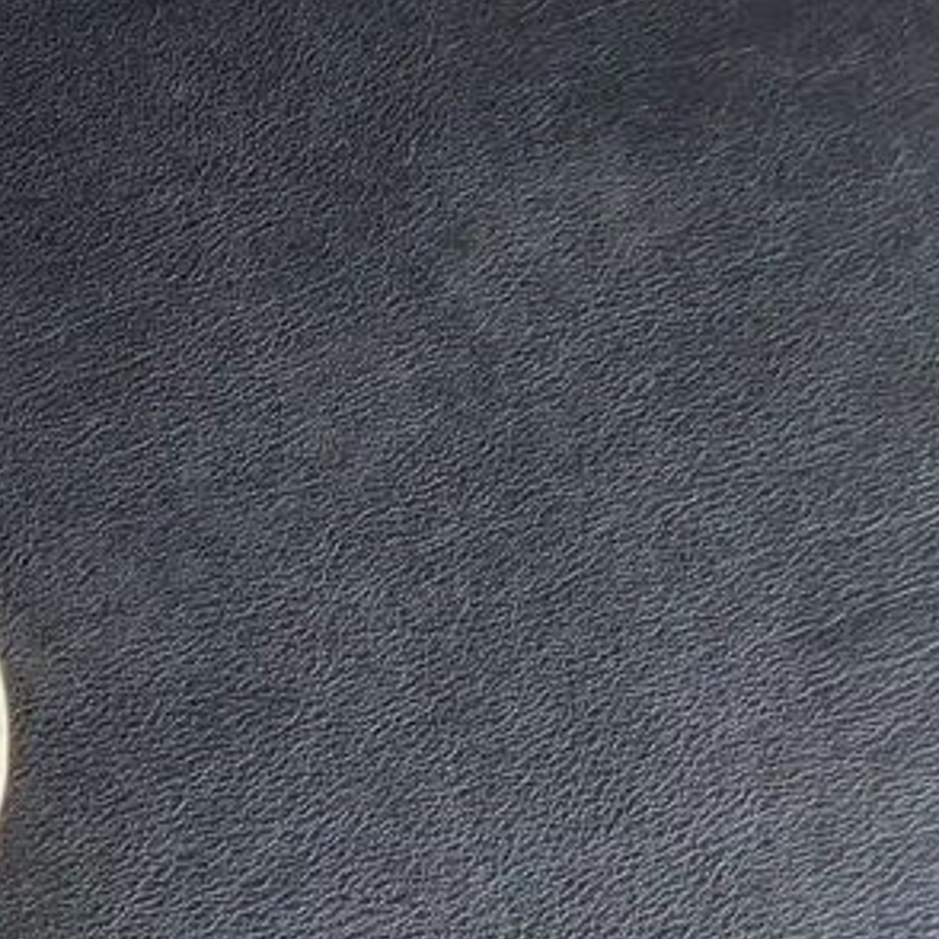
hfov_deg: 17.6
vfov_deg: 19.6
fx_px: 2547
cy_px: 1150
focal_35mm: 83
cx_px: -655
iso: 40
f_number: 2
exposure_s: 1/100
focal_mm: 2.87
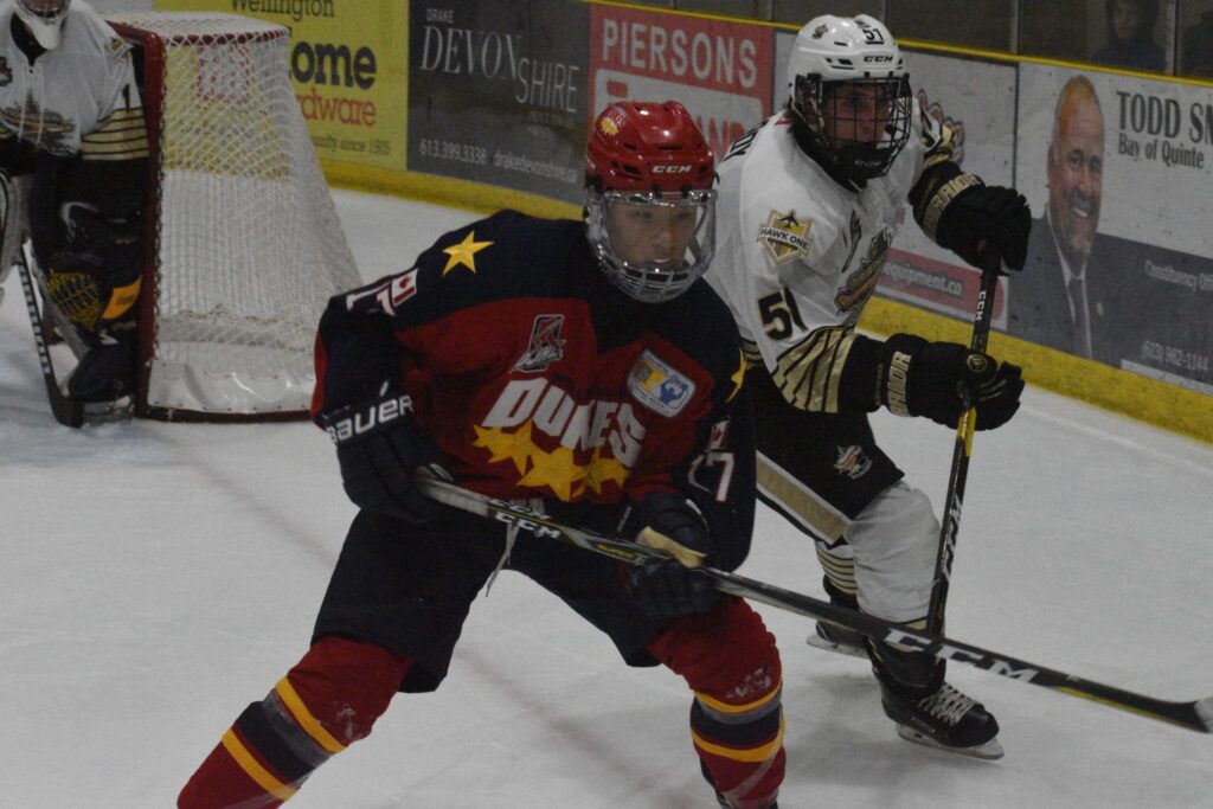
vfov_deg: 13.0
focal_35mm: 105
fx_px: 3538
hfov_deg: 19.5
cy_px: 404
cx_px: 606
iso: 10000
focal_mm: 70
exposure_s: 1/500
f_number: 13
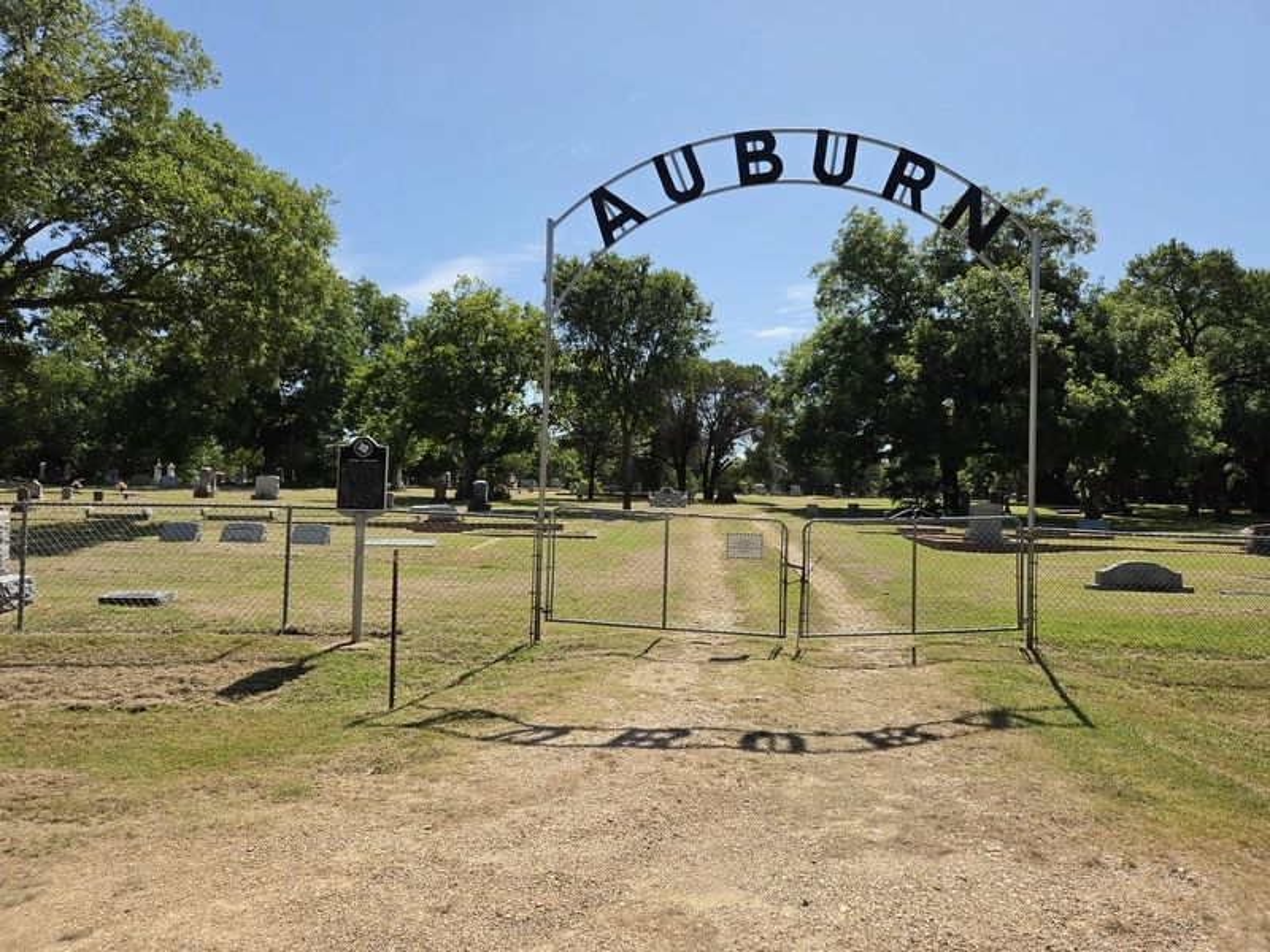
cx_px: 635
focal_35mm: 23
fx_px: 844
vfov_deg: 58.9
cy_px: 476
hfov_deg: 73.9
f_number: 1.8
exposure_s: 1/4186
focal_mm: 5.4
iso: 80
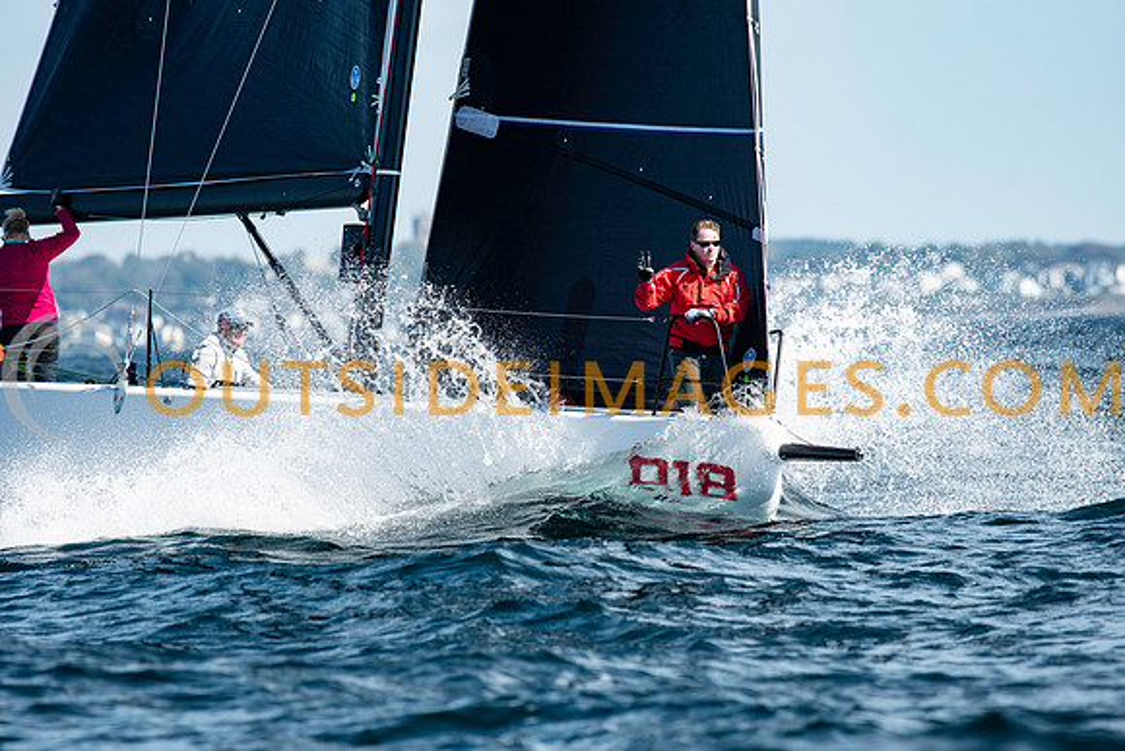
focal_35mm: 450
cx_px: 562
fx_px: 14065
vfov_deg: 3.1
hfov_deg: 4.6
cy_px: 376
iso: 320
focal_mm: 300
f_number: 5
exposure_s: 1/1600
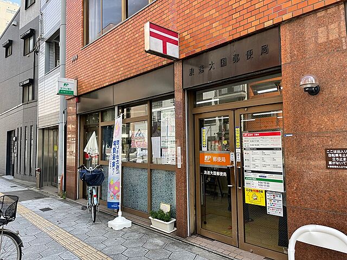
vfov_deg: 53.1
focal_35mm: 26
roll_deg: +1.0
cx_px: 174
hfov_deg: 67.3
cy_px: 130
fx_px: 261
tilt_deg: +4.3
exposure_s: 1/460
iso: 32
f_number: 1.6
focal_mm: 4.2
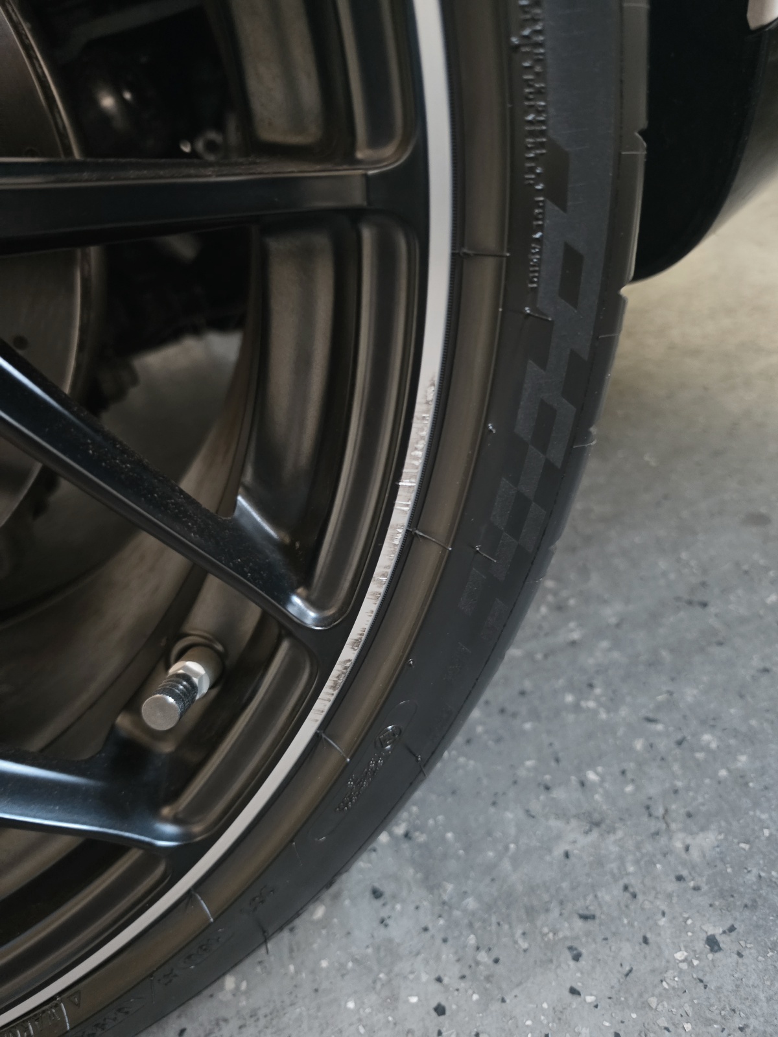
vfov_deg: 73.9
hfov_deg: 58.9
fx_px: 689
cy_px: 518
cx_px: 389
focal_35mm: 23
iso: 1600
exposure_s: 1/15
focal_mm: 6.5
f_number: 1.4
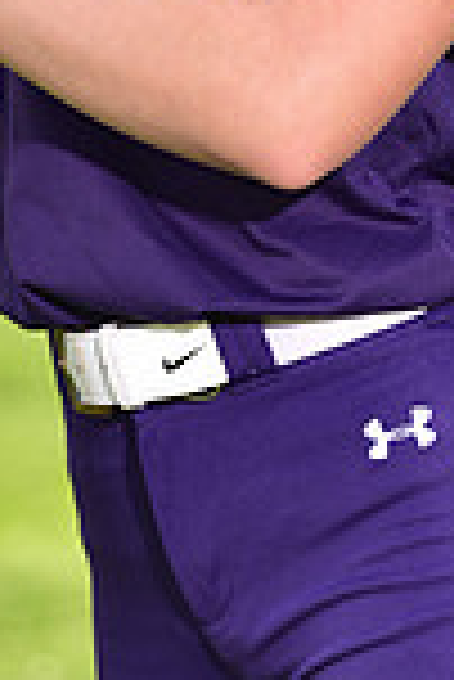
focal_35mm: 594
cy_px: -311
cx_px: 348
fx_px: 11210
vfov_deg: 3.5
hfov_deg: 2.3
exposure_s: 1/250
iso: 80
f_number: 5
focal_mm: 155
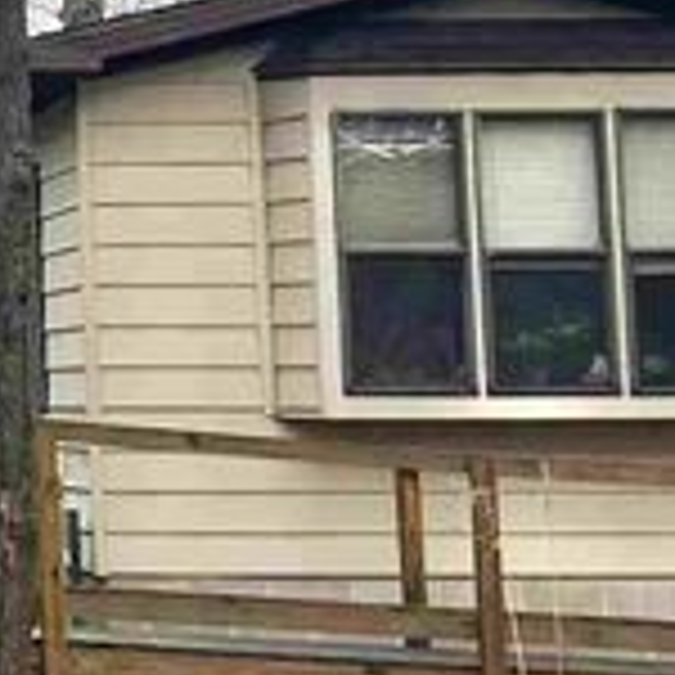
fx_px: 3464
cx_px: -670
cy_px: -68
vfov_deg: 11.0
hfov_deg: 10.3
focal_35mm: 157
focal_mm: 5.7
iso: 50
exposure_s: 1/1029
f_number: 1.5
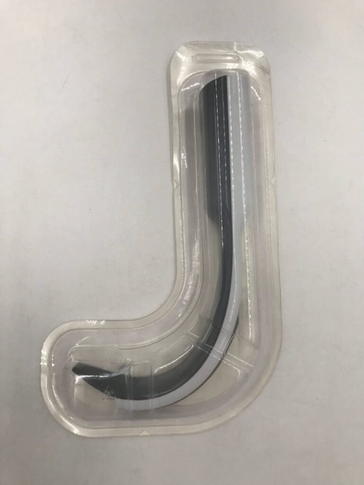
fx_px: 393
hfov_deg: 49.7
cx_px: 182
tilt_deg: -85.5
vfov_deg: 63.4
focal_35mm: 28
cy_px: 242
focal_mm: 3.99
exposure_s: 1/40
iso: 20
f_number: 1.8
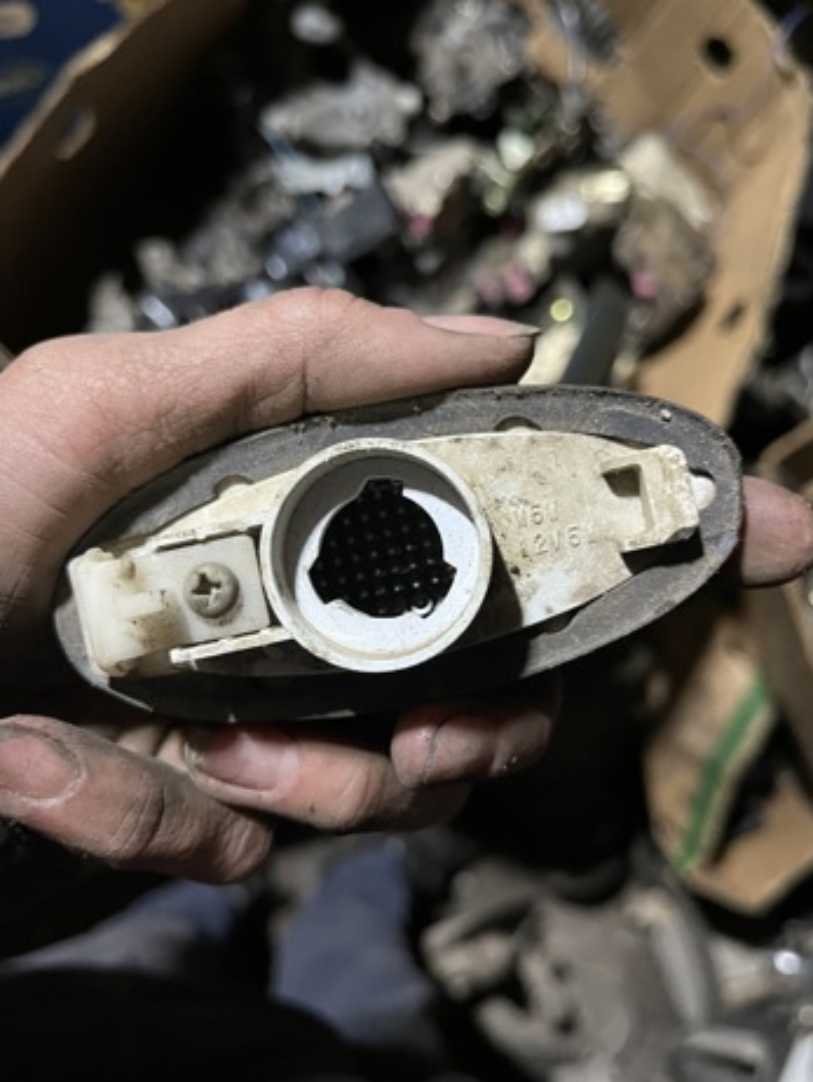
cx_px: 419
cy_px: 543
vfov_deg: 65.3
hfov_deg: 51.4
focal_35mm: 27
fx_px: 845
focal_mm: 5.1
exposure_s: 1/33
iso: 500
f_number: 1.6
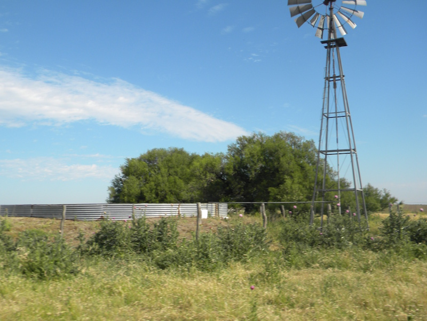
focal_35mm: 36
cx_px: 214
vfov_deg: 39.7
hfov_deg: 51.4
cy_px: 160
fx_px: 444
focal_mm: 6.4
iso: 80
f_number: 7.4
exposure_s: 1/237
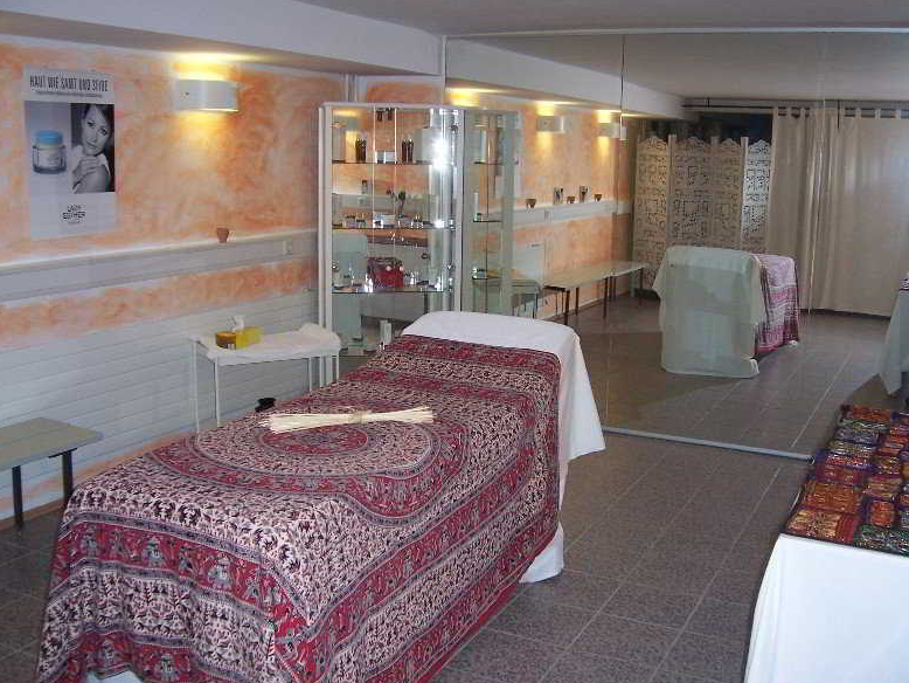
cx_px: 460
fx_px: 972
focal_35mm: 37
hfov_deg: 50.1
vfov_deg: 38.7
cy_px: 349
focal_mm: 6
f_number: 3
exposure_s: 1/60
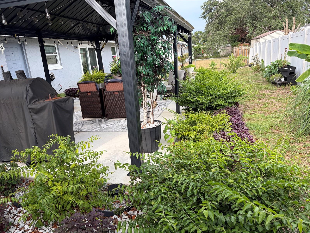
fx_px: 233
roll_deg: +5.3
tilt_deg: -14.8
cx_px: 155
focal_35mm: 26
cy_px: 116
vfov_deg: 53.1
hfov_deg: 67.3
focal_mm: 5.96
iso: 50
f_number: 1.6
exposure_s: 1/527
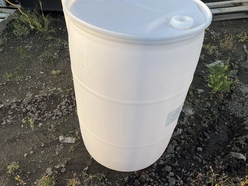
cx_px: 124
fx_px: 208
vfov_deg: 48.2
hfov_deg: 61.7
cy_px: 93
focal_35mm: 29
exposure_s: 1/454
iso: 25
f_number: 1.8
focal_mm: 3
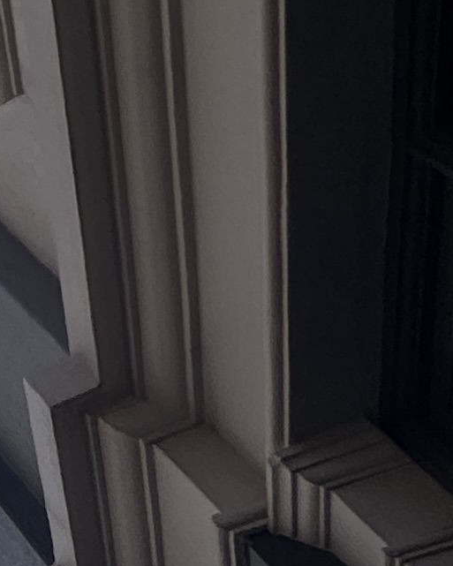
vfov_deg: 20.5
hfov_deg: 9.3
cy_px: 712
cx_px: -1179
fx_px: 1441
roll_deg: -1.0
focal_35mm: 86
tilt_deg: +41.6
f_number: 2.2
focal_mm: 2.22
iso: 40
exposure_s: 1/1916
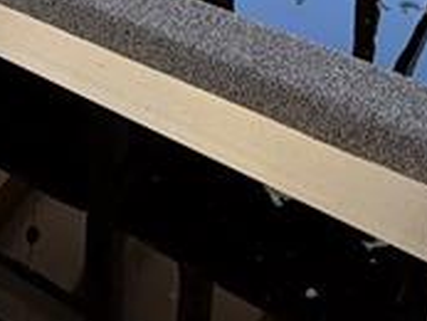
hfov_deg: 21.5
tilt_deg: -16.7
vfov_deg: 14.6
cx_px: -109
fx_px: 1025
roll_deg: +3.0
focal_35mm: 83
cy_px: -331
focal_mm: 2.22
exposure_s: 1/186
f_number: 2.2
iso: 40
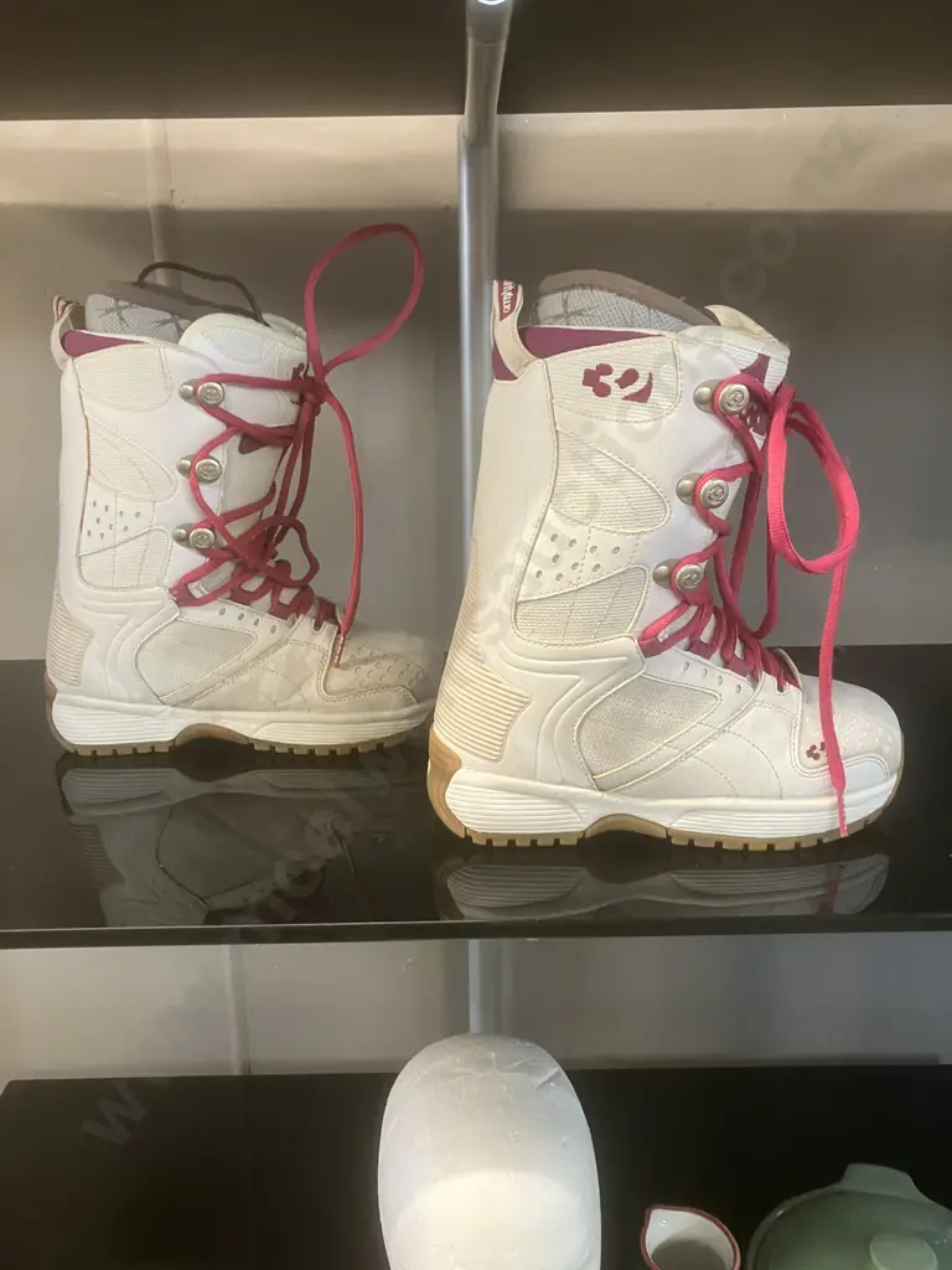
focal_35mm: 28
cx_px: 476
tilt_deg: -15.9
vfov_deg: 63.4
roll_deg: +1.4
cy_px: 635
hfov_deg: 49.7
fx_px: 1027
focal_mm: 3.99
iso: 250
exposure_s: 1/50
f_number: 1.8
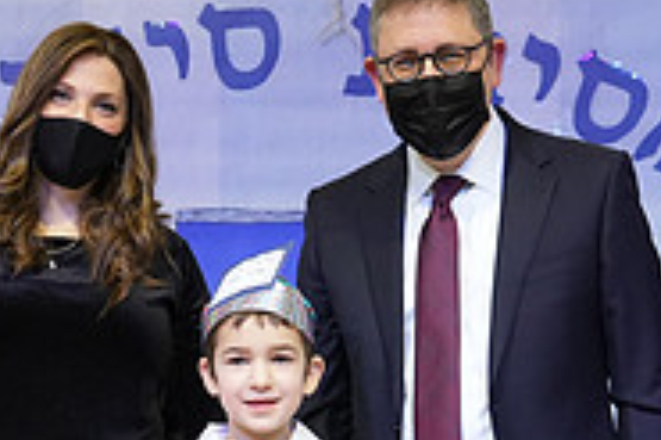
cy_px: 571
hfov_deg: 15.5
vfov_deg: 10.2
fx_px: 2421
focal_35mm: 132
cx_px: 425
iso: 2500
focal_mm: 42
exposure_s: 1/100
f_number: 4.5
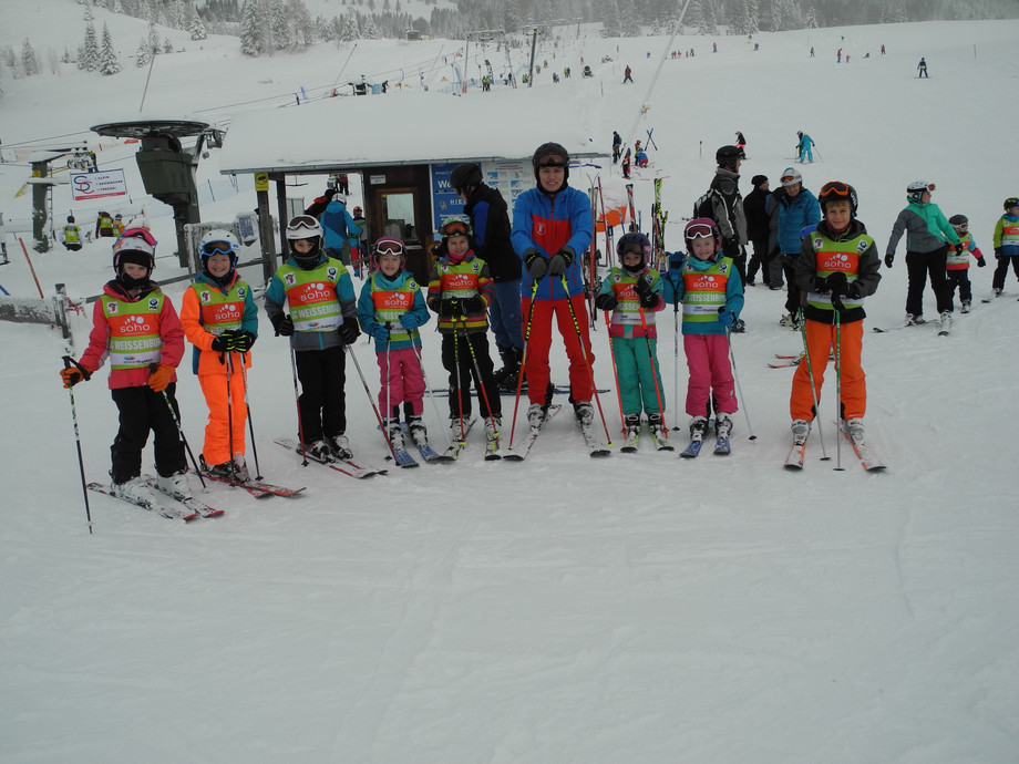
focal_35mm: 32
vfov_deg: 44.2
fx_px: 942
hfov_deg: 56.8
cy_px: 382
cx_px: 510
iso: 100
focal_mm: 6.8
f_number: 3.2
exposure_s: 1/1000
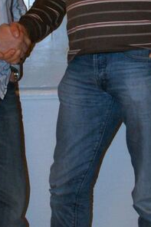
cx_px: 46
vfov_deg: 27.4
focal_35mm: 73
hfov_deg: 18.6
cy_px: 60
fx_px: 460
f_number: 5.6
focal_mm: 18
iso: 800
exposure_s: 1/60
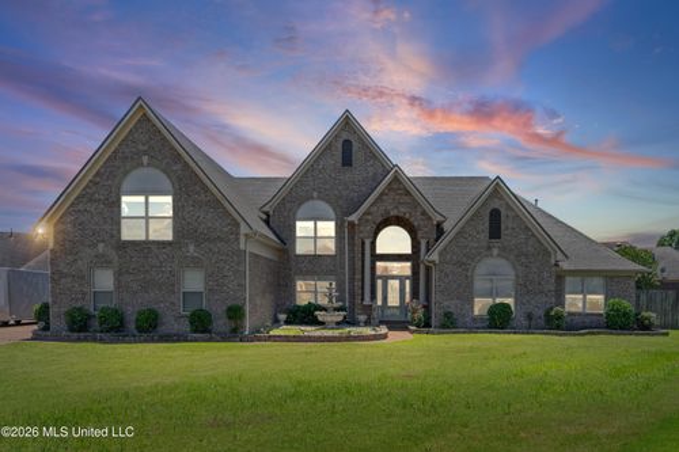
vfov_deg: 44.9
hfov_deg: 63.7
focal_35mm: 29
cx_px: 340
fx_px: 547
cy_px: 226
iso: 800
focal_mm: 29
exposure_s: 1/750
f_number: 9.5
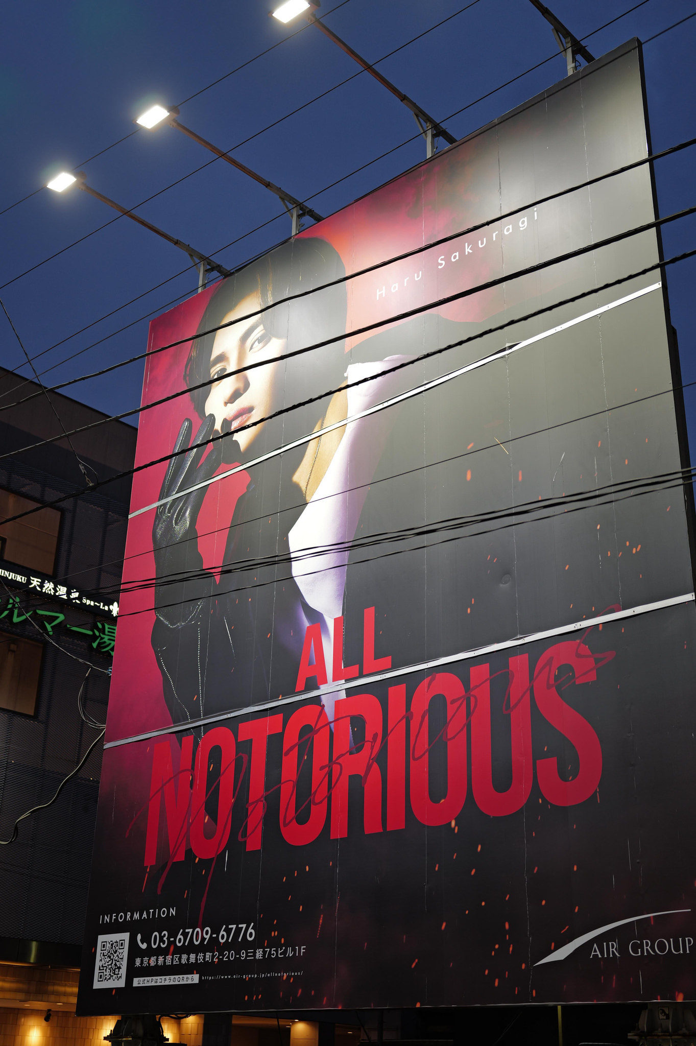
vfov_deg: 45.5
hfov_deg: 31.2
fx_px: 1248
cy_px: 523
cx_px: 348
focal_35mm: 43
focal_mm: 43
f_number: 2
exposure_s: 1/80
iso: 125
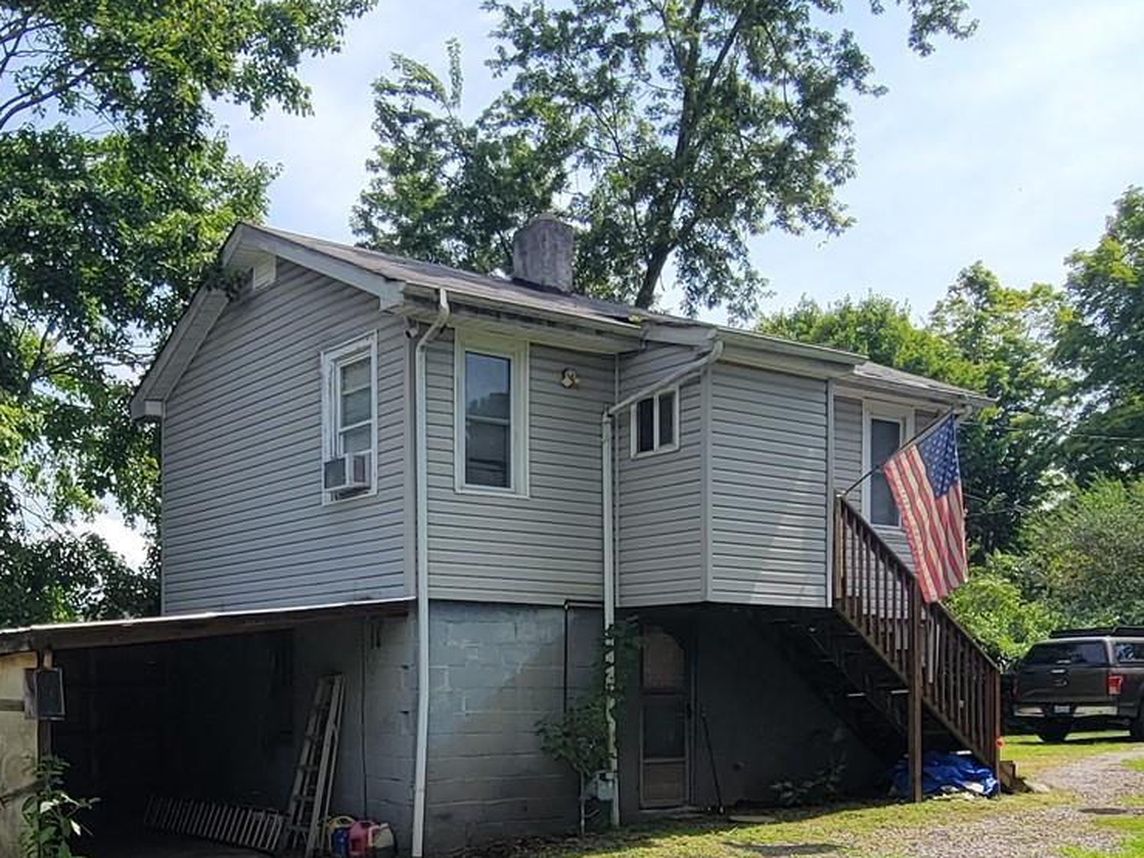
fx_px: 1190
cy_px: 724
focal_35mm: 36
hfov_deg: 49.9
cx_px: 329
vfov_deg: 37.8
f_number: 2.2
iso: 50
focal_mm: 2.2
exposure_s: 1/1410
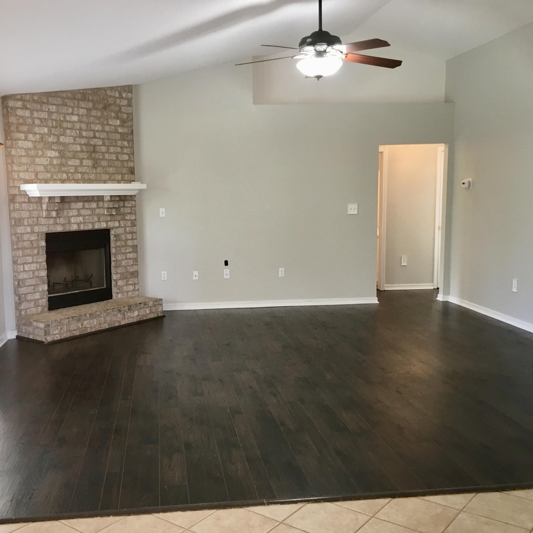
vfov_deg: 46.0
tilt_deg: -6.3
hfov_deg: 45.9
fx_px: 627
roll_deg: +0.9
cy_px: 276
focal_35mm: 36
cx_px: 223
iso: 80
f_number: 2.2
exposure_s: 1/30
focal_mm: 4.15
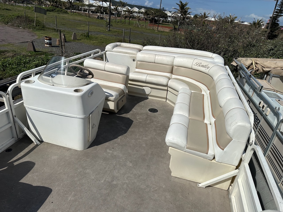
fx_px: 196
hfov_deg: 71.6
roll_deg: -6.8
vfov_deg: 56.8
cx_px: 142
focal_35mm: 24
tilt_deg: -24.4
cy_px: 106
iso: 100
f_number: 1.78
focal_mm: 6.86
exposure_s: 1/18519
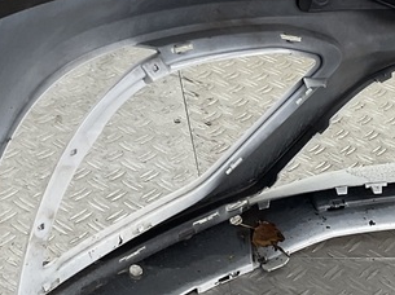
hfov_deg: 20.3
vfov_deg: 15.4
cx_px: 293
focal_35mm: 96
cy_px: 118
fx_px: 1094
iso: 32
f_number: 1.8
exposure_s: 1/100
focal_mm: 3
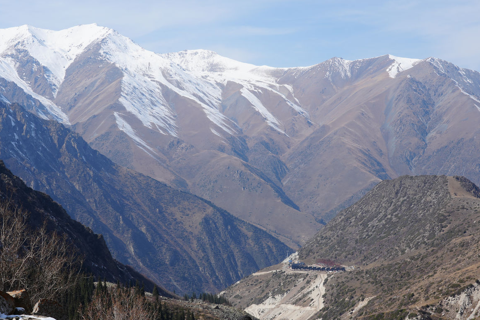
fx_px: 813
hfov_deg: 32.9
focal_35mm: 61
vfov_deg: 22.2
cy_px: 188
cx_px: 242
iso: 100
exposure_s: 1/160
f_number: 10
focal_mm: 44
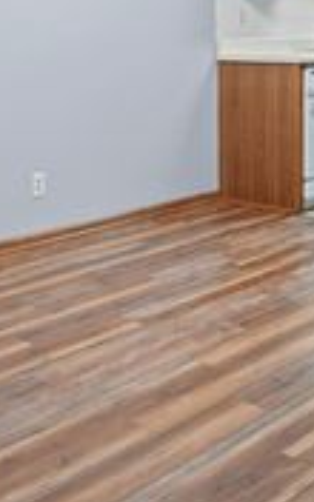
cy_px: 39
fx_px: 794
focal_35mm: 58
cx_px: 177
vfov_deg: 33.1
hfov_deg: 22.4
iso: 250
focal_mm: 13.2
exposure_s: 1.3
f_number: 9
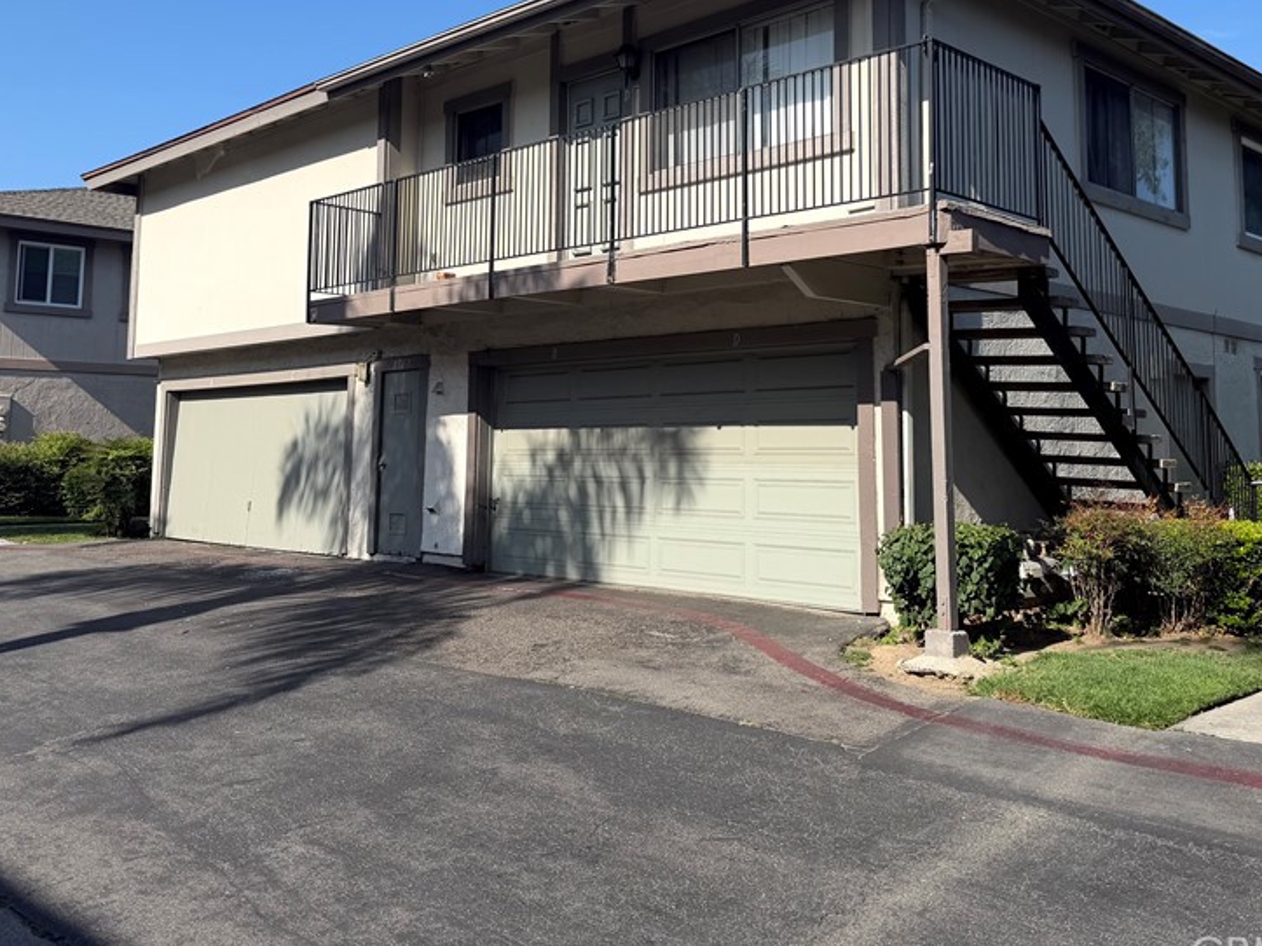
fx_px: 1239
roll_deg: +0.3
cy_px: 307
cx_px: 669
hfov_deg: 53.9
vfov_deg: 41.2
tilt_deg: +7.3
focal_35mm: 34
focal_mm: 6.76
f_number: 1.78
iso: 80
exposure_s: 1/3759
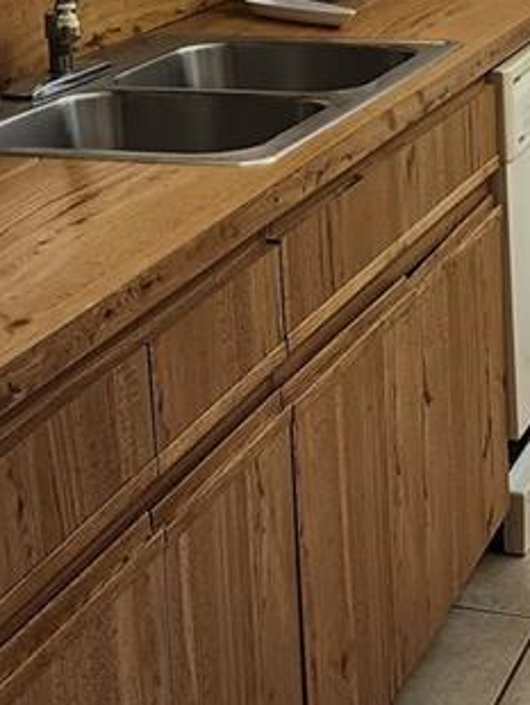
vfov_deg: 21.5
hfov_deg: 16.6
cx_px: 325
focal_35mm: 89
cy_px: 75
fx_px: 1814
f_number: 1.8
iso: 125
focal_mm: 6.4
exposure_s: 1/120
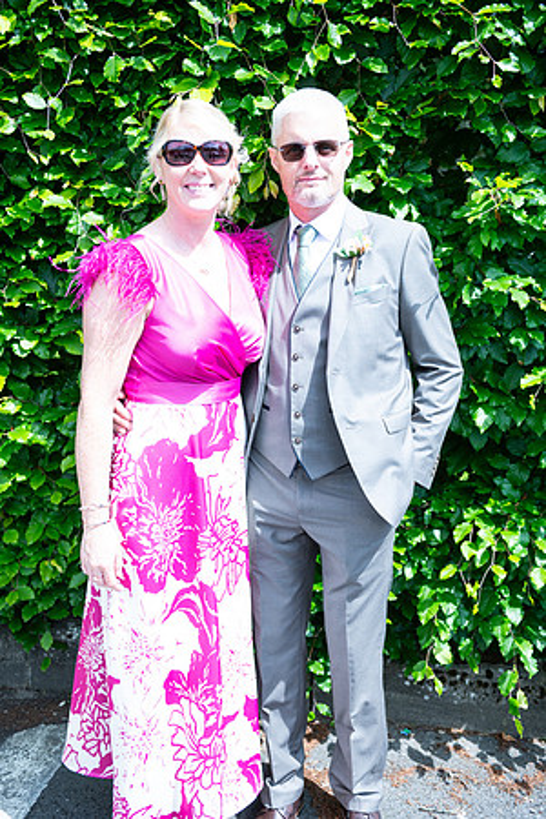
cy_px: 410
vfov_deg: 48.5
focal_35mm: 40
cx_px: 273
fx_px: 910
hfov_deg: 33.4
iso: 64
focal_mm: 40
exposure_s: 1/320
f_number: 3.5
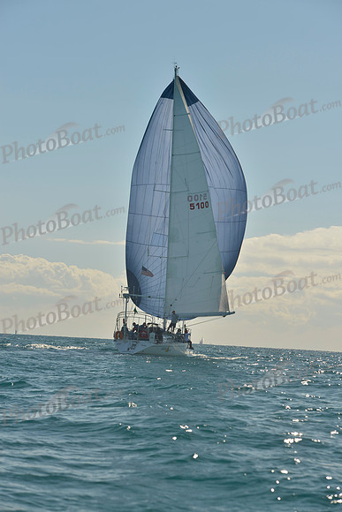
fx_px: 1396
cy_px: 256
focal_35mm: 98
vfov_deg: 20.8
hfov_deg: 14.0
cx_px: 171
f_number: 8
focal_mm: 98
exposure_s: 1/800
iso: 200
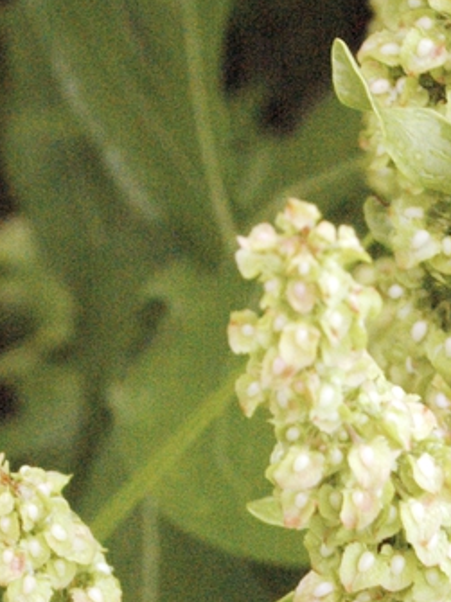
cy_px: 658
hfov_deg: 4.2
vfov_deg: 5.6
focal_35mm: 352
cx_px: 478
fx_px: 6119
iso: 1400
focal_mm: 80
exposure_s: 1/90
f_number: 13
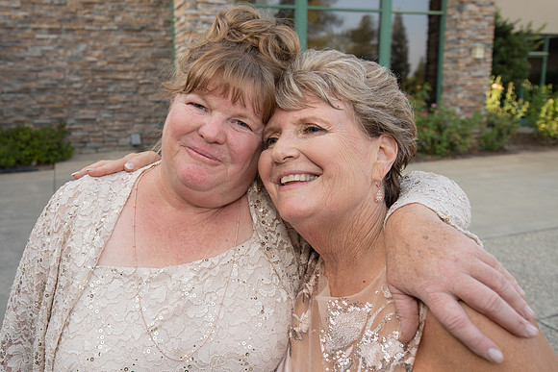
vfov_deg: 43.1
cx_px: 205
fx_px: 470
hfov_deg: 60.4
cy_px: 157
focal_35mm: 30
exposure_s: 1/250
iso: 320
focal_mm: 24
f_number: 5.6
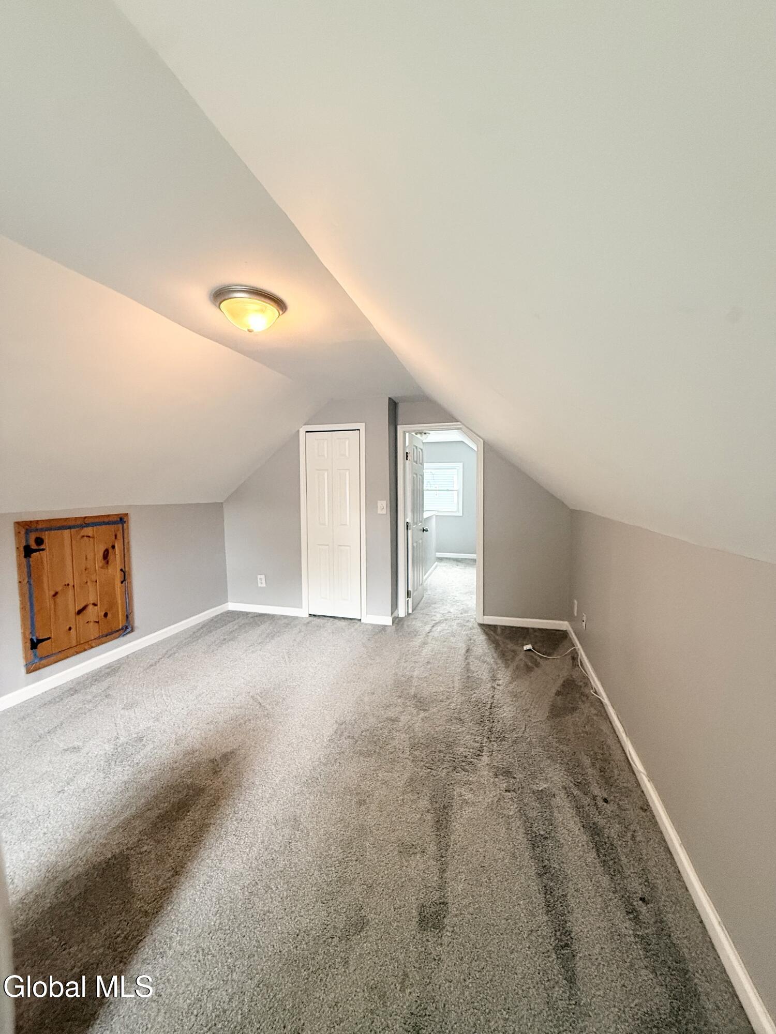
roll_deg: -0.2
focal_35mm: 14
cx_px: 388
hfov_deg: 85.7
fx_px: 418
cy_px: 517
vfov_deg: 102.1
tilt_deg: -3.3
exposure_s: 1/60
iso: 500
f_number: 2.2
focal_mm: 2.22
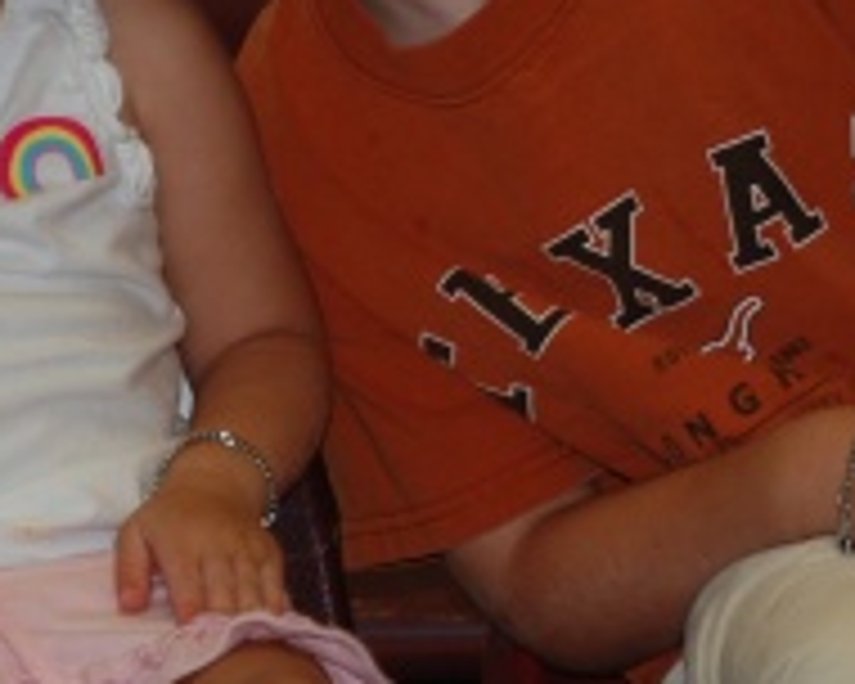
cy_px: 169
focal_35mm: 474
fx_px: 11994
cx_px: 410
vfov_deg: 3.3
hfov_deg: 4.1
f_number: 5.6
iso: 200
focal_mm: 80
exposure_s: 1/60
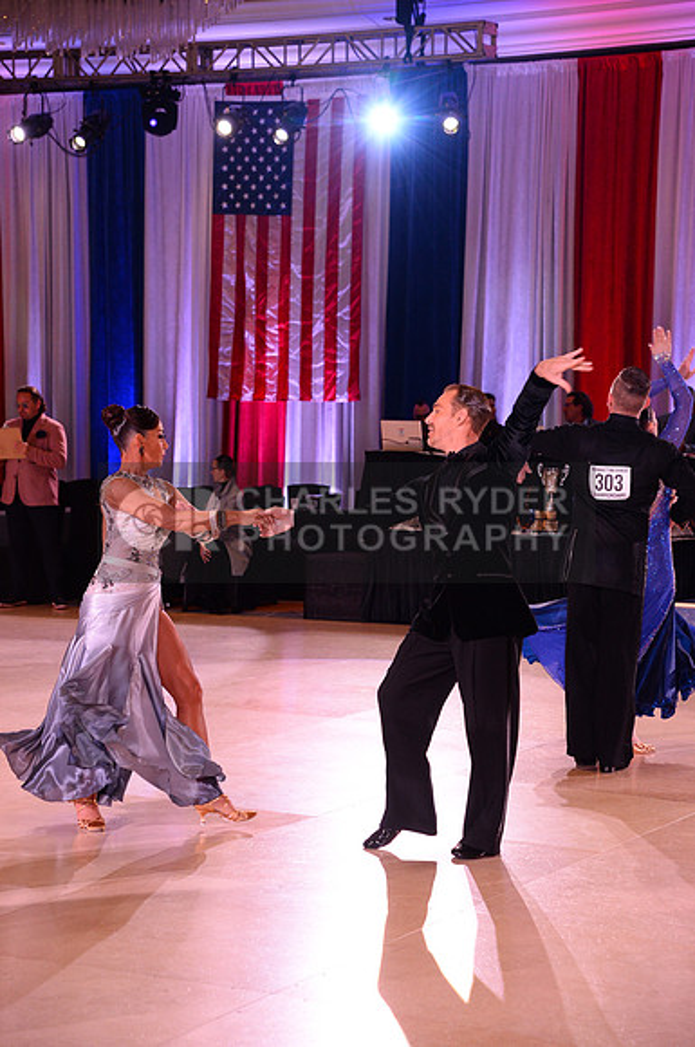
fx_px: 2265
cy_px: 524
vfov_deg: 26.0
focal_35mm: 78
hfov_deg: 17.4
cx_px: 348
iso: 2500
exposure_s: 1/250
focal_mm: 78
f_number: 6.3
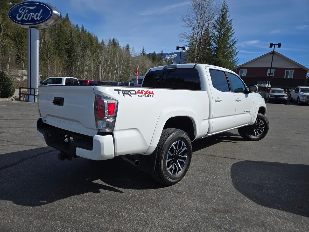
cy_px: 116
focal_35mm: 23
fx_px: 205
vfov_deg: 58.9
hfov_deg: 73.9
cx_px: 154
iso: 25
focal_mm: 5.4
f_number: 1.8
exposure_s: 1/3100
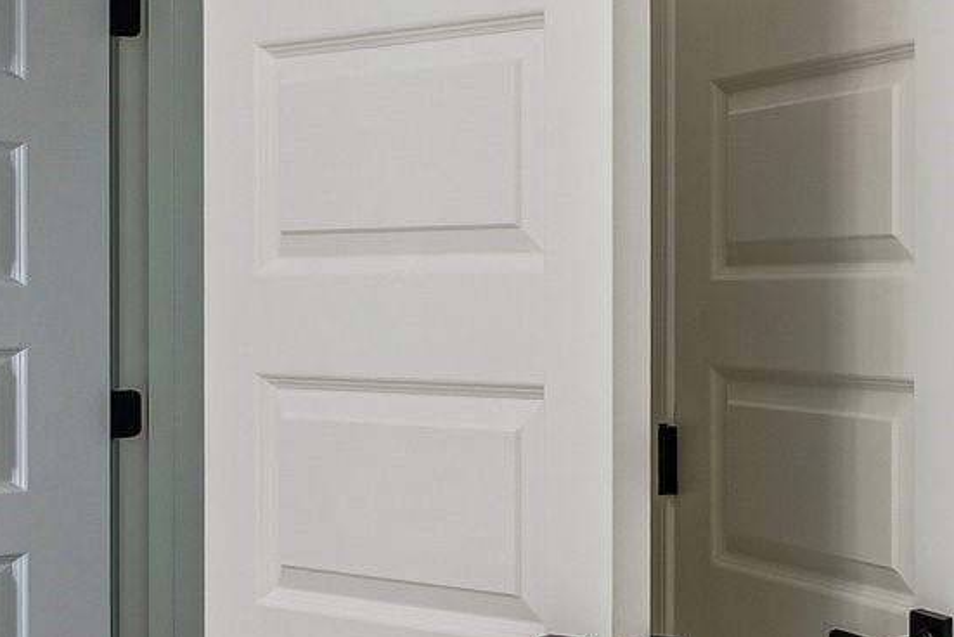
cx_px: 1624
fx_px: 1379
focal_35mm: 52
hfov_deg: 23.8
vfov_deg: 26.0
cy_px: 319
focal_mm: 14
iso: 200
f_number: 11
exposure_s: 1/13
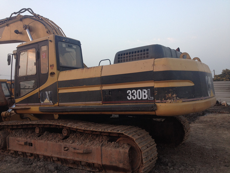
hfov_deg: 52.6
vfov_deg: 40.7
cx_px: 115
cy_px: 86
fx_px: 233
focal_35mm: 35
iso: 64
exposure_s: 1/60
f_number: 2.4
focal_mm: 4.28
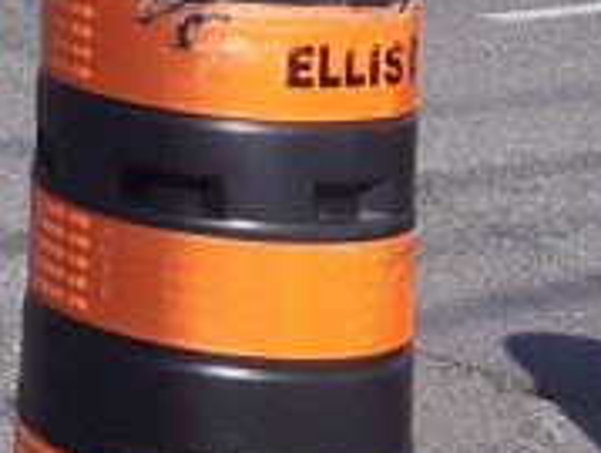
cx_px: -917
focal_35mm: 177
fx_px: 3079
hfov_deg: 9.7
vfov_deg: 7.8
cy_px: -631
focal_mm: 3.7
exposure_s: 1/880
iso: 40
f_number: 1.9
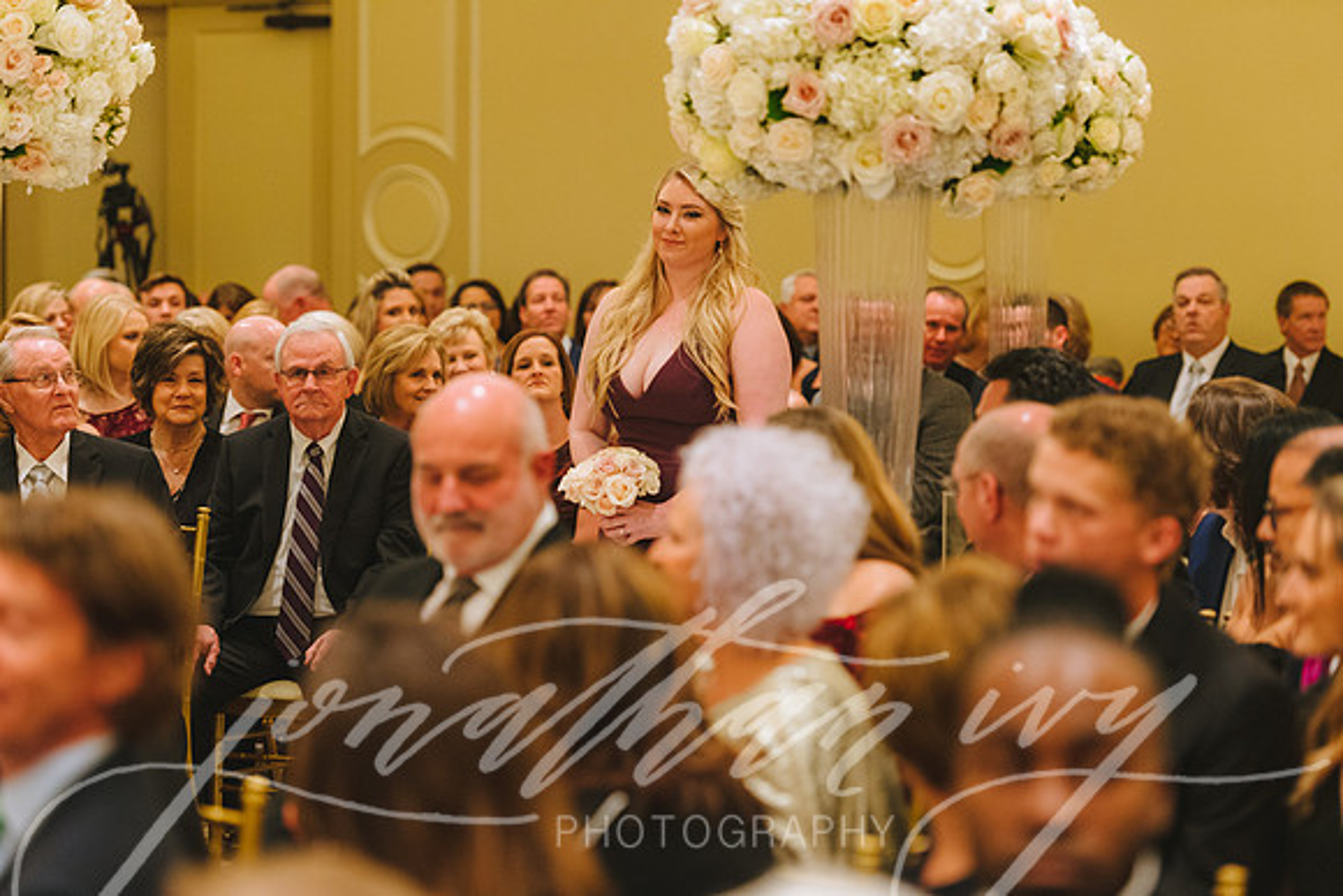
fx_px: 4478
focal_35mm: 120
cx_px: 672
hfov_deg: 17.1
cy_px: 448
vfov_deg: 11.4
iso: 2000
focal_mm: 120
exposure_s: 1/200
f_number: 3.2
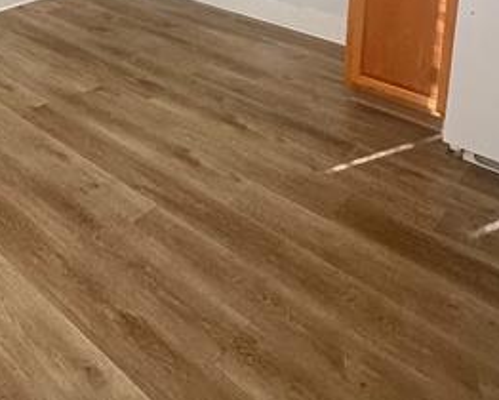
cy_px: -105
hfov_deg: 43.0
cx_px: 80
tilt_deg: -9.0
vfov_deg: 30.4
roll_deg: -0.1
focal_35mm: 40
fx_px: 591
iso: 250
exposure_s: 1/120
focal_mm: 2.22
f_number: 2.2
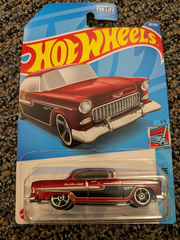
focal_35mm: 24
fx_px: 166
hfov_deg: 56.8
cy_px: 120
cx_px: 90
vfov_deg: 71.6
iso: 1381
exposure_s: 1/120
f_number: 1.7
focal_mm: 4.53
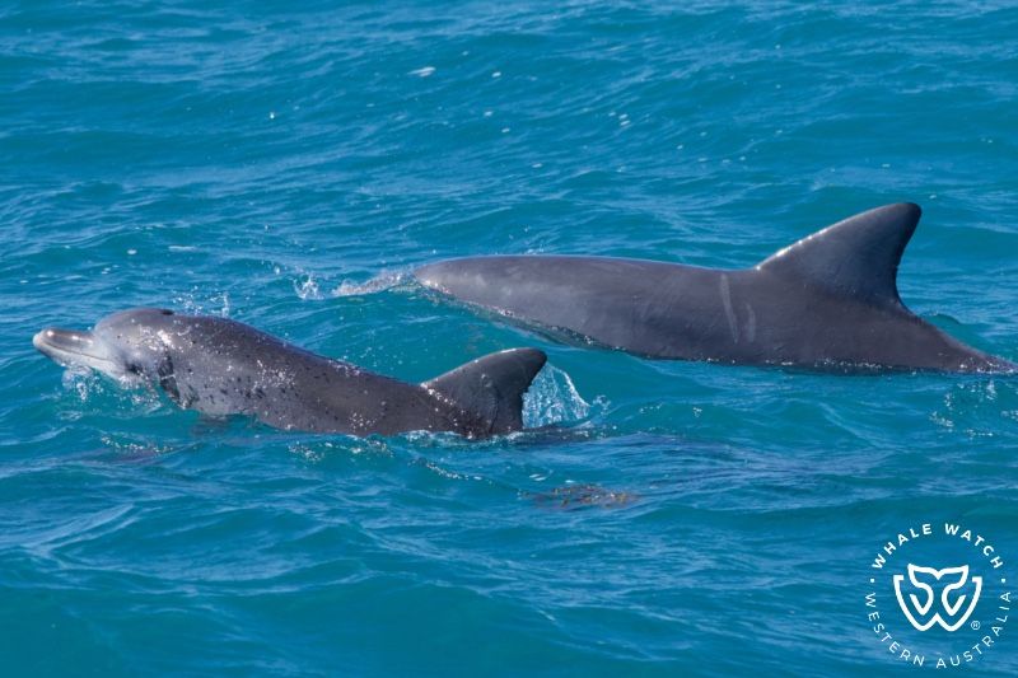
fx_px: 16962
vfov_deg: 2.3
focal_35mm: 600
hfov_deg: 3.4
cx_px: 509
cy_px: 339
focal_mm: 600
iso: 1600
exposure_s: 1/3200
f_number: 8
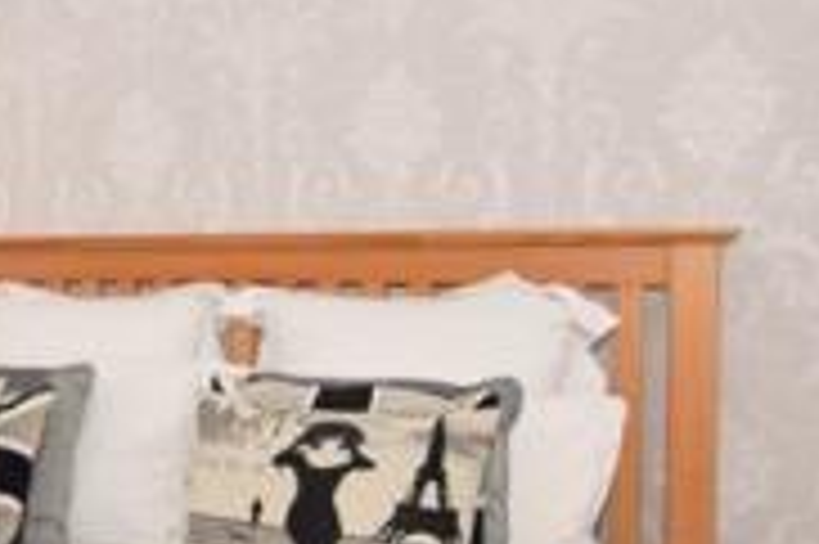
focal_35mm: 54
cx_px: -207
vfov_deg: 25.0
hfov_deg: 30.3
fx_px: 1227
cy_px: 281
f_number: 6.3
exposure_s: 1/10
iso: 500
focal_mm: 10
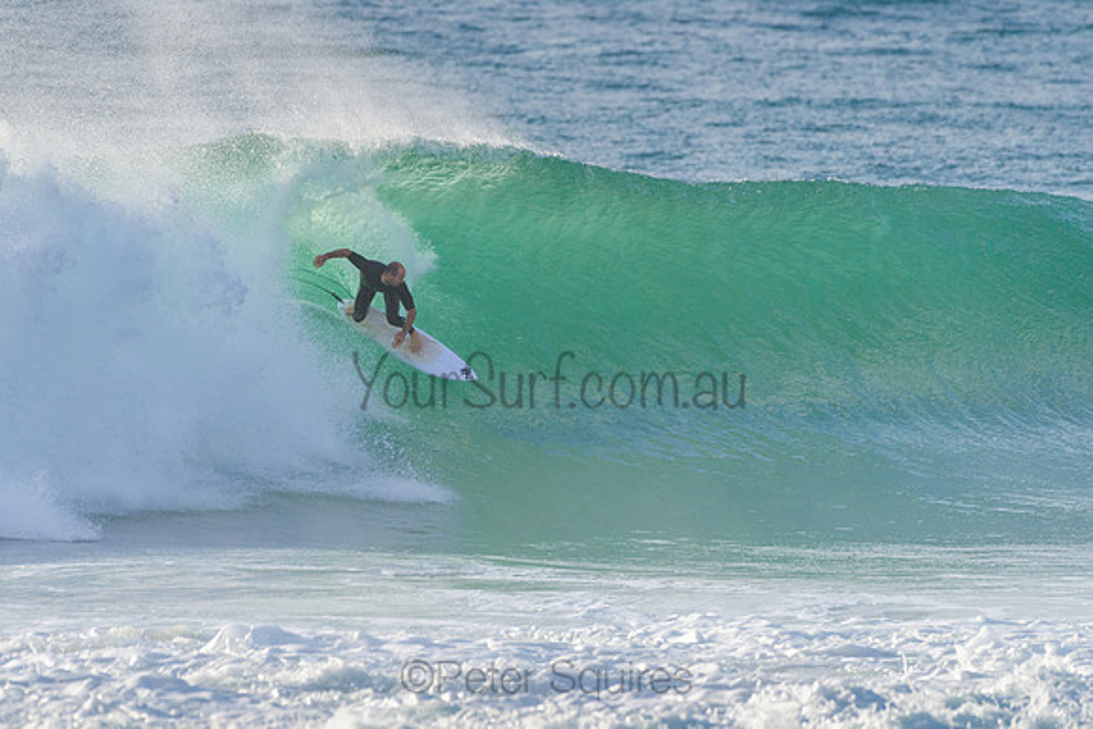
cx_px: 514
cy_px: 375
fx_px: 18593
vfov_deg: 2.2
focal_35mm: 612
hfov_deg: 3.4
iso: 400
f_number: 5.6
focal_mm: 500
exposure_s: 1/2000
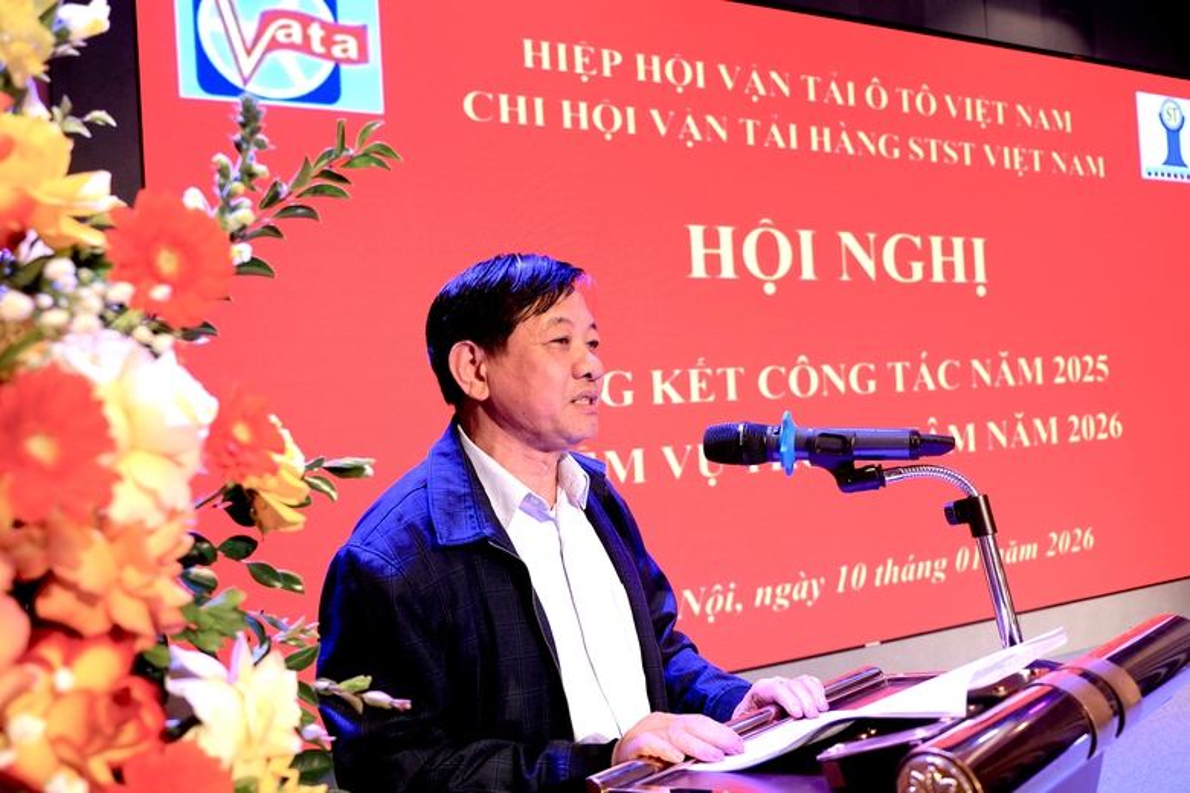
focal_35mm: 27
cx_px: 595
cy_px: 396
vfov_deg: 47.9
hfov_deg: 67.4
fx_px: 892
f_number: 2.8
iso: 200
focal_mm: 18
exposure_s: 1/85
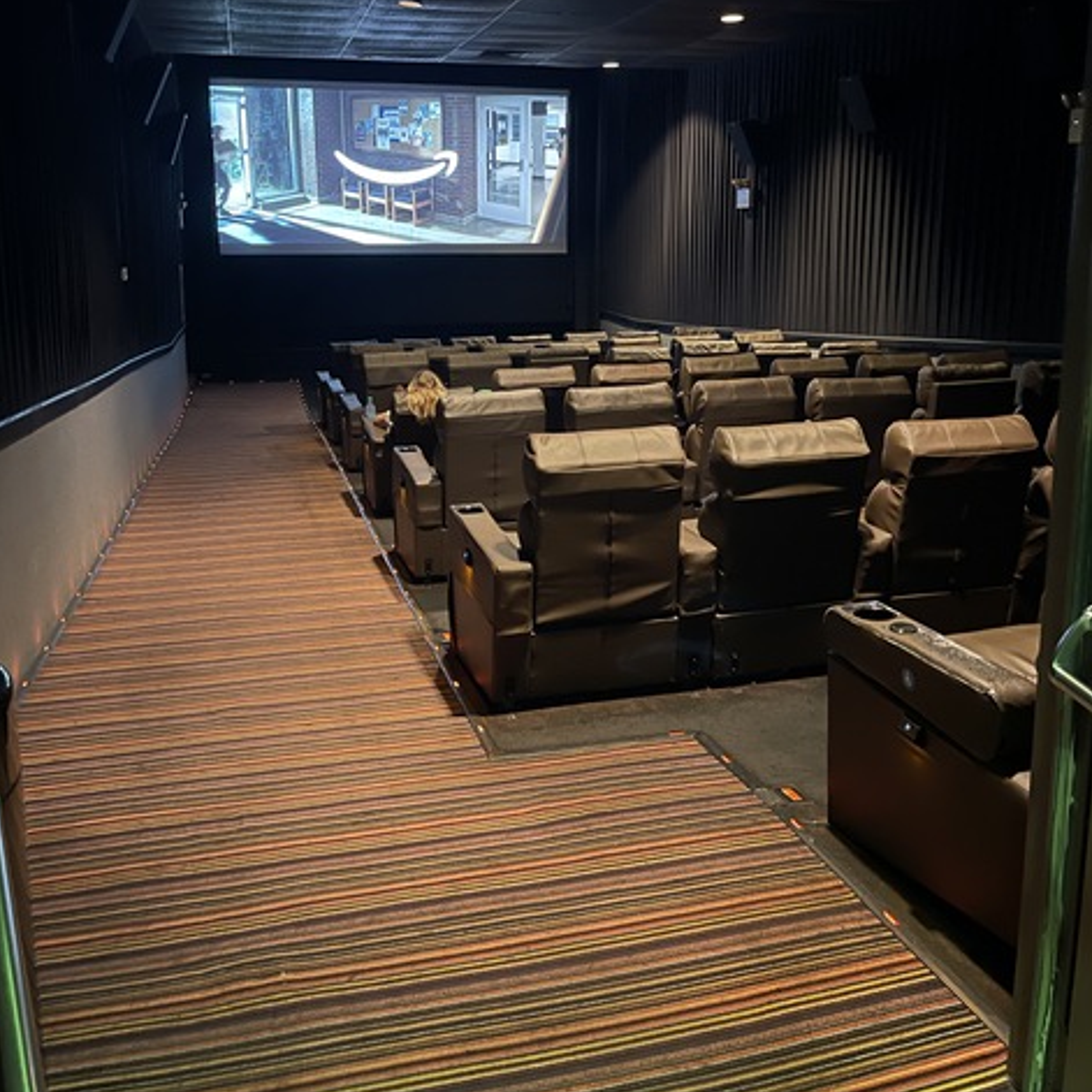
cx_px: 538
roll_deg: +0.8
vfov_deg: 53.3
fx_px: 1071
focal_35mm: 30
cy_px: 396
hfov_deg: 54.0
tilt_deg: -9.1
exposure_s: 1/15
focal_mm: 5.1
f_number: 1.6
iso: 1250
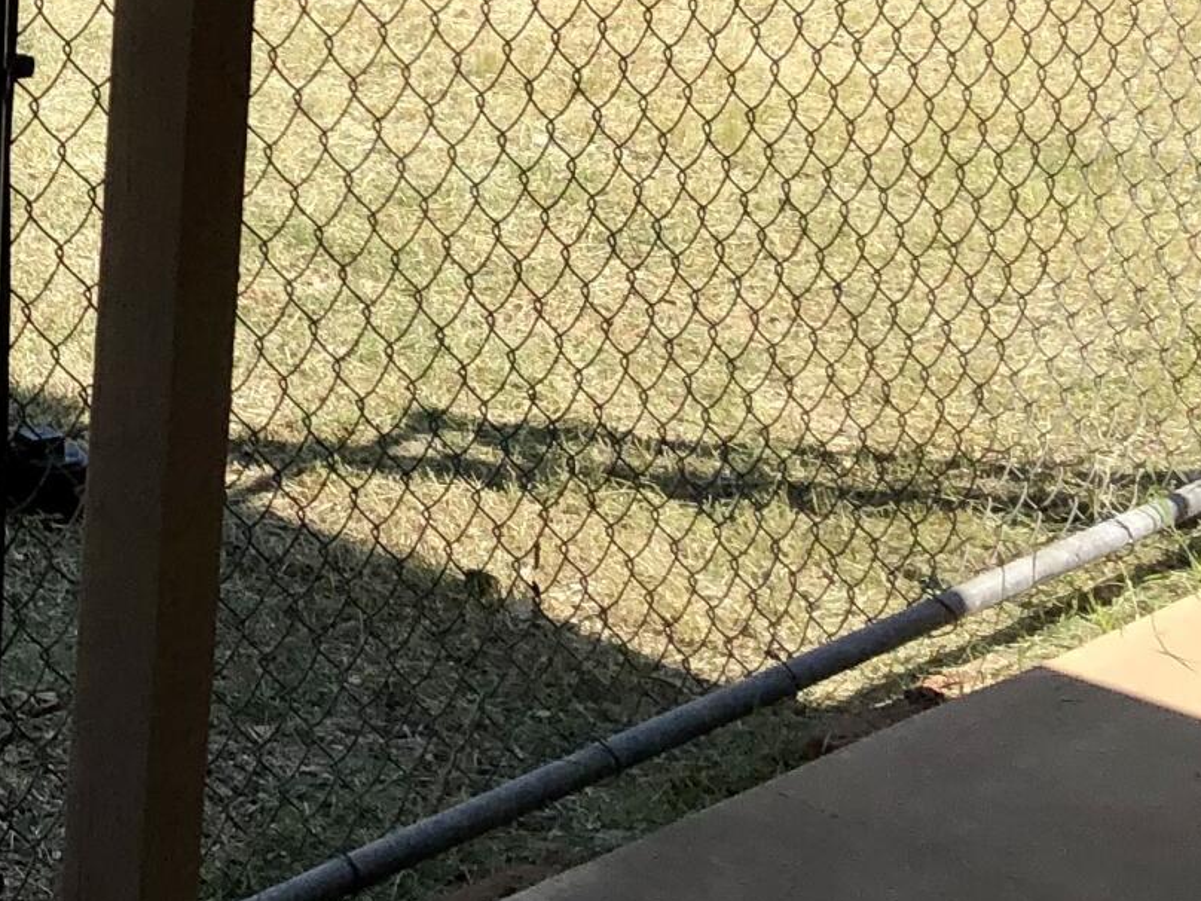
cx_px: -773
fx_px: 3608
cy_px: -440
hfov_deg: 16.6
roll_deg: -1.1
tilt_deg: -7.3
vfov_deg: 13.4
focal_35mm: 104
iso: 20
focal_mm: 3.99
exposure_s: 1/1675
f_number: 1.8
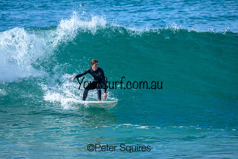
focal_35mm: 1101
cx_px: 101
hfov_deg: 1.9
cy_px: 70
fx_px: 7279
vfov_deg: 1.2
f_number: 6.3
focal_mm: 800
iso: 360
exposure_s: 1/2000
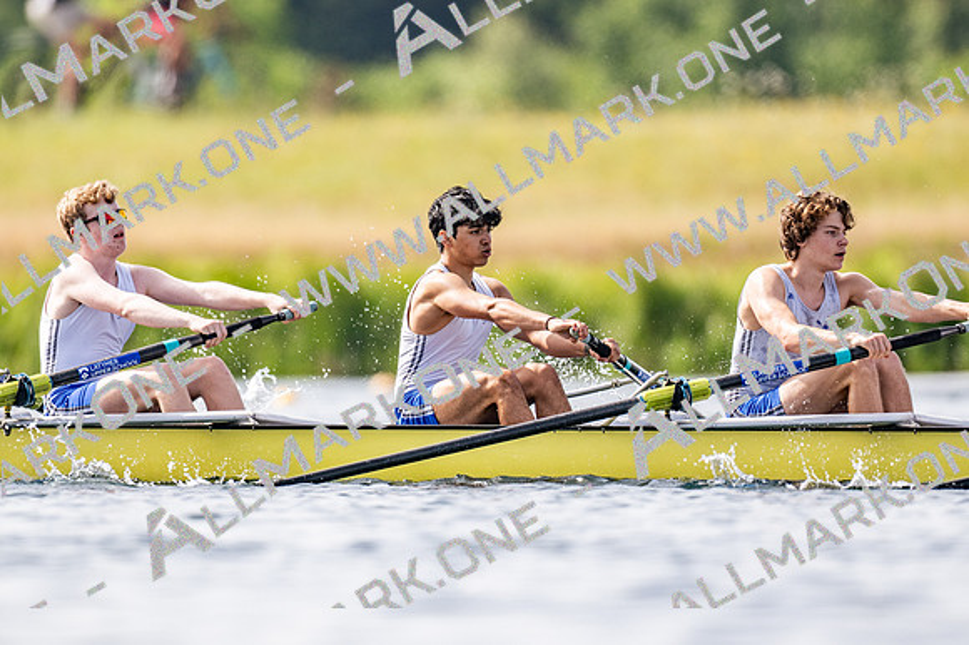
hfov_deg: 2.3
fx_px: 24210
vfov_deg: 1.5
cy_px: 322
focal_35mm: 900
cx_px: 484
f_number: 4
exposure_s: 1/2500
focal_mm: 600
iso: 200
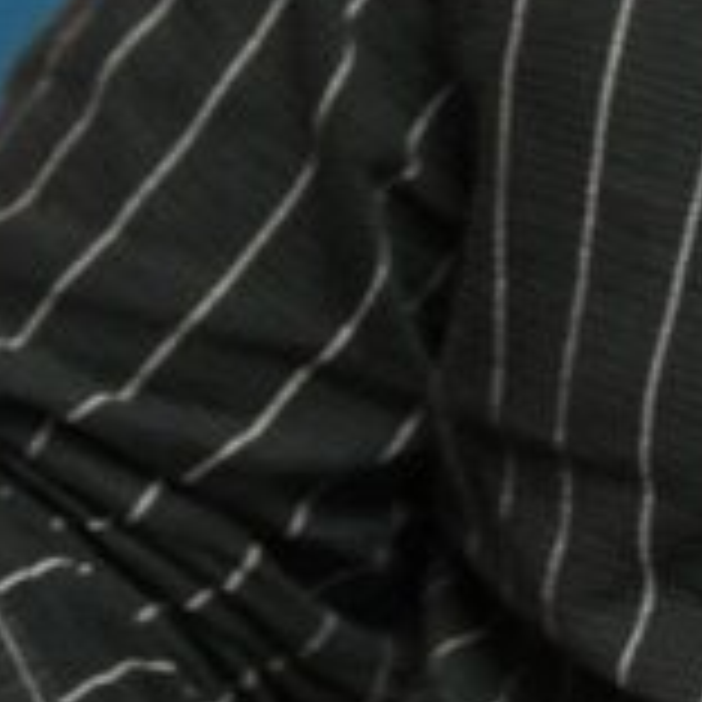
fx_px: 10577
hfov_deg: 3.8
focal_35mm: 461
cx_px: 990
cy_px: -207
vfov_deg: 3.8
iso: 1250
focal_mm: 53
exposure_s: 1/200
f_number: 3.2
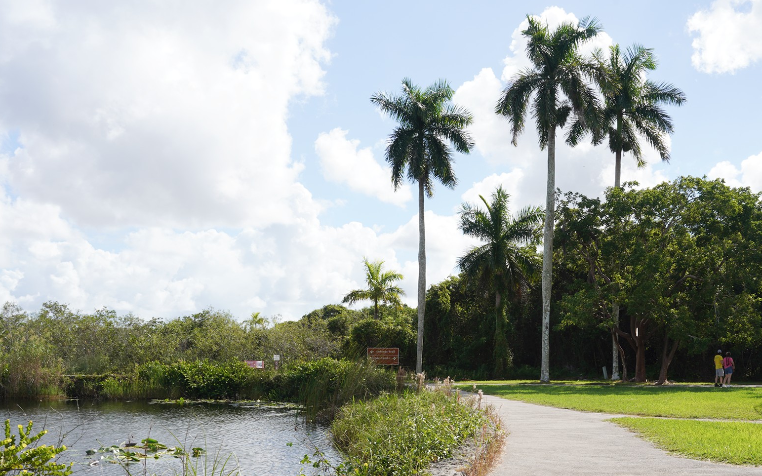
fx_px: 768
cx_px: 484
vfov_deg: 34.1
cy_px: 317
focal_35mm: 37
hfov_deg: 52.1
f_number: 14
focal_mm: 28
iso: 100
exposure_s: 1/100
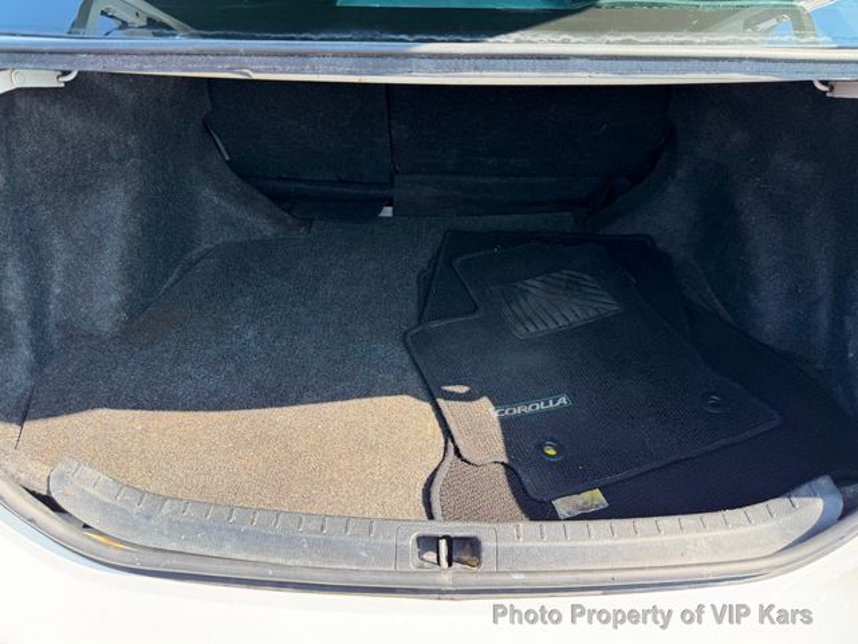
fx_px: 595
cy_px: 322
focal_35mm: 24
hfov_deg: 71.6
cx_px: 429
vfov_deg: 56.8
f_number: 1.78
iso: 100
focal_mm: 6.76
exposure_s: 1/403
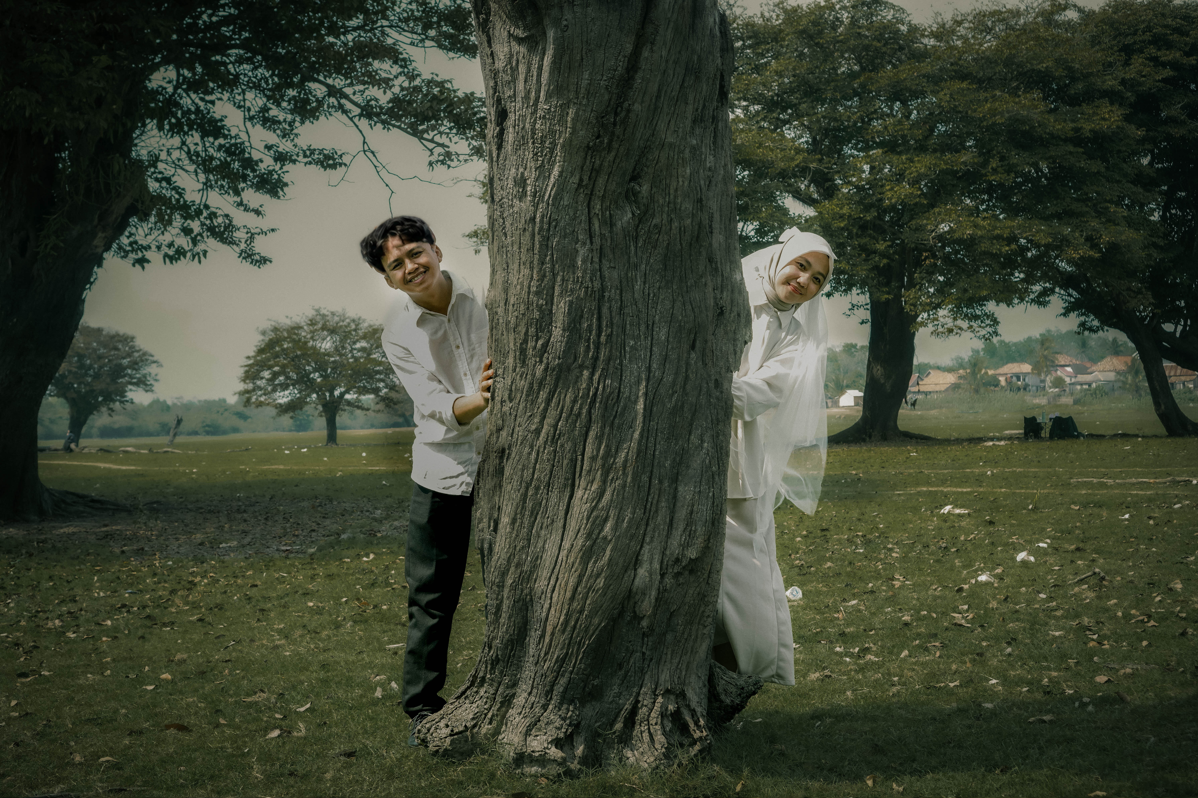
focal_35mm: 52
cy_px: 399
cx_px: 599
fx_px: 1747
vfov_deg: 25.8
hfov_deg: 37.9
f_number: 6.3
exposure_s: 1/80
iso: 100
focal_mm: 35
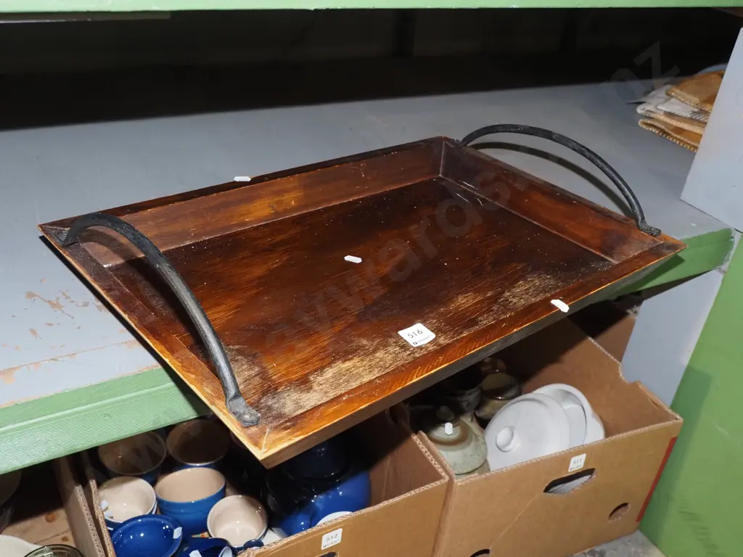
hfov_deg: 54.0
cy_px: 278
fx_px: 730
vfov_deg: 41.8
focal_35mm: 34
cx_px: 372
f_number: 5.6
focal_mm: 17
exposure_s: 1/60
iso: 2000
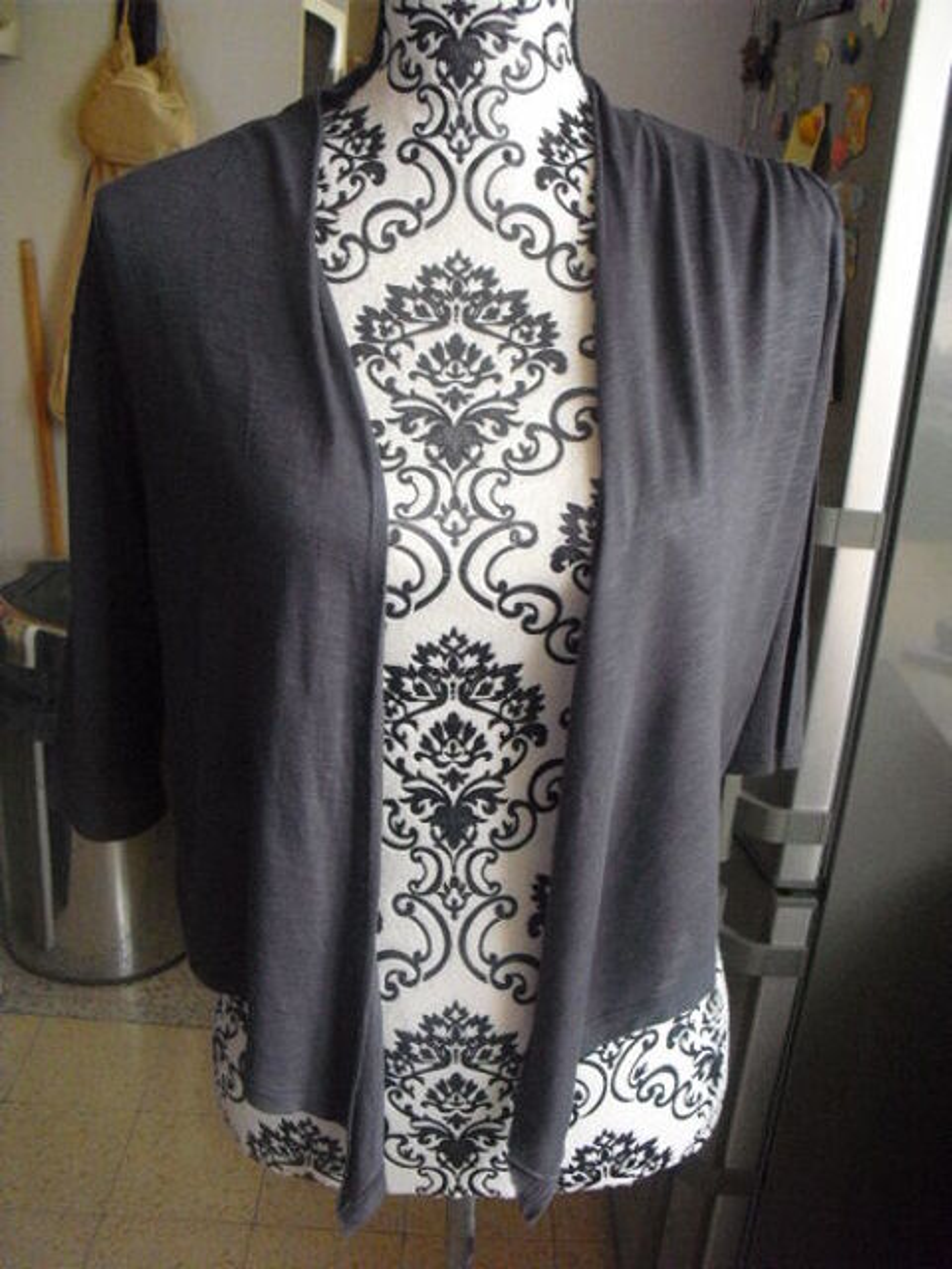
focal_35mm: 36
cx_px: 476
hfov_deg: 39.7
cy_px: 634
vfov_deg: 51.4
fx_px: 1320
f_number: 3.1
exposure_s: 1/30
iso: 800
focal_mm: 6.3
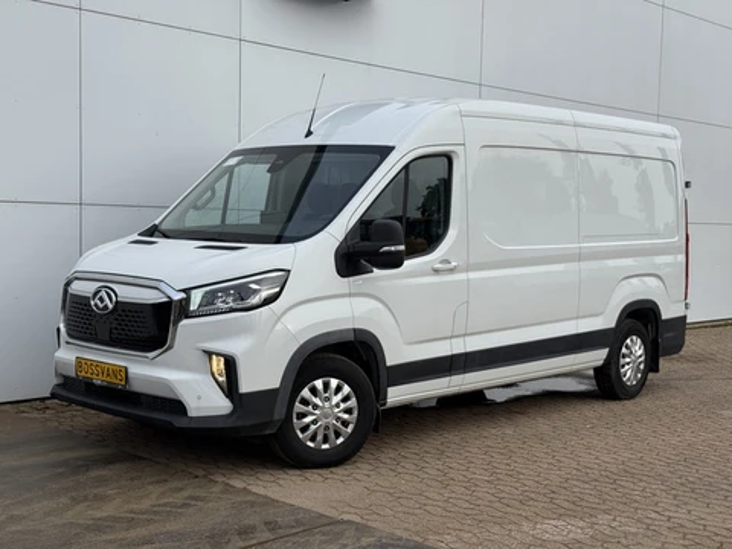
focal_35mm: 48
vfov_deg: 30.3
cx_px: 366
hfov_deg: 39.7
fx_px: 1015
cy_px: 274
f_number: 1.78
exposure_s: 1/1715
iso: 64
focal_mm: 6.76
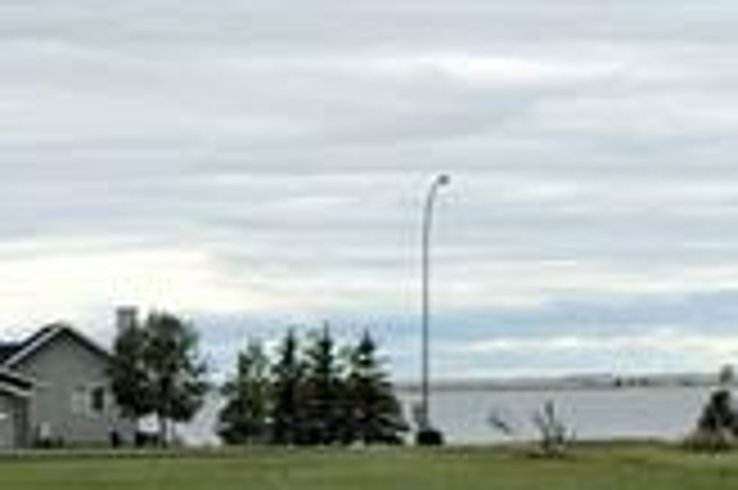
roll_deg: +1.0
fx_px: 3727
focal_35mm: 182
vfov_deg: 7.4
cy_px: 782
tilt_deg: -5.2
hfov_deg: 11.0
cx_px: -252
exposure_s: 1/1156
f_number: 1.8
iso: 20
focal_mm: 3.99
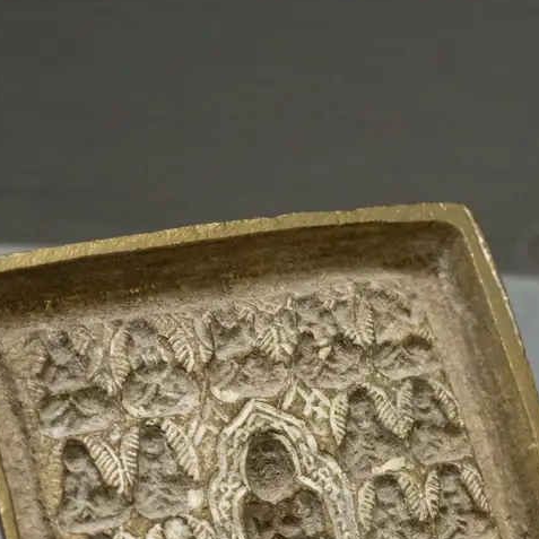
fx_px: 2607
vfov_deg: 11.7
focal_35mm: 148
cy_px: 563
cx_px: 311
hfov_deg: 11.8
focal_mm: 39
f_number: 5.6
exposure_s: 1/200
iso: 3200
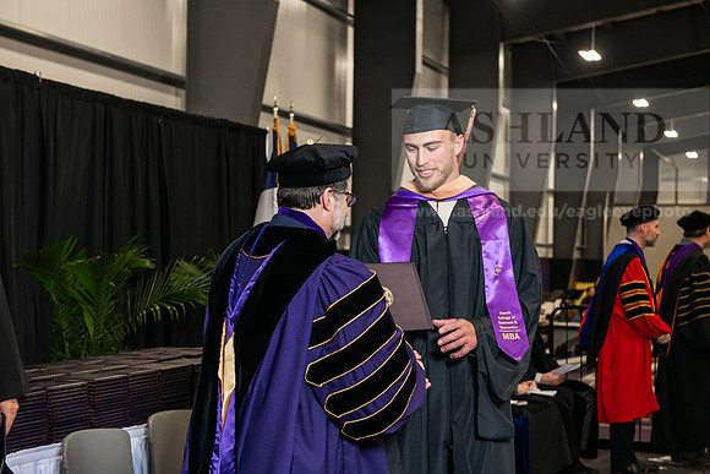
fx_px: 1223
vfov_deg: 21.9
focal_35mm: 62
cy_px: 237
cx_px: 355
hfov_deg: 32.4
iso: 2000
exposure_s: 1/200
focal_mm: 62
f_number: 5
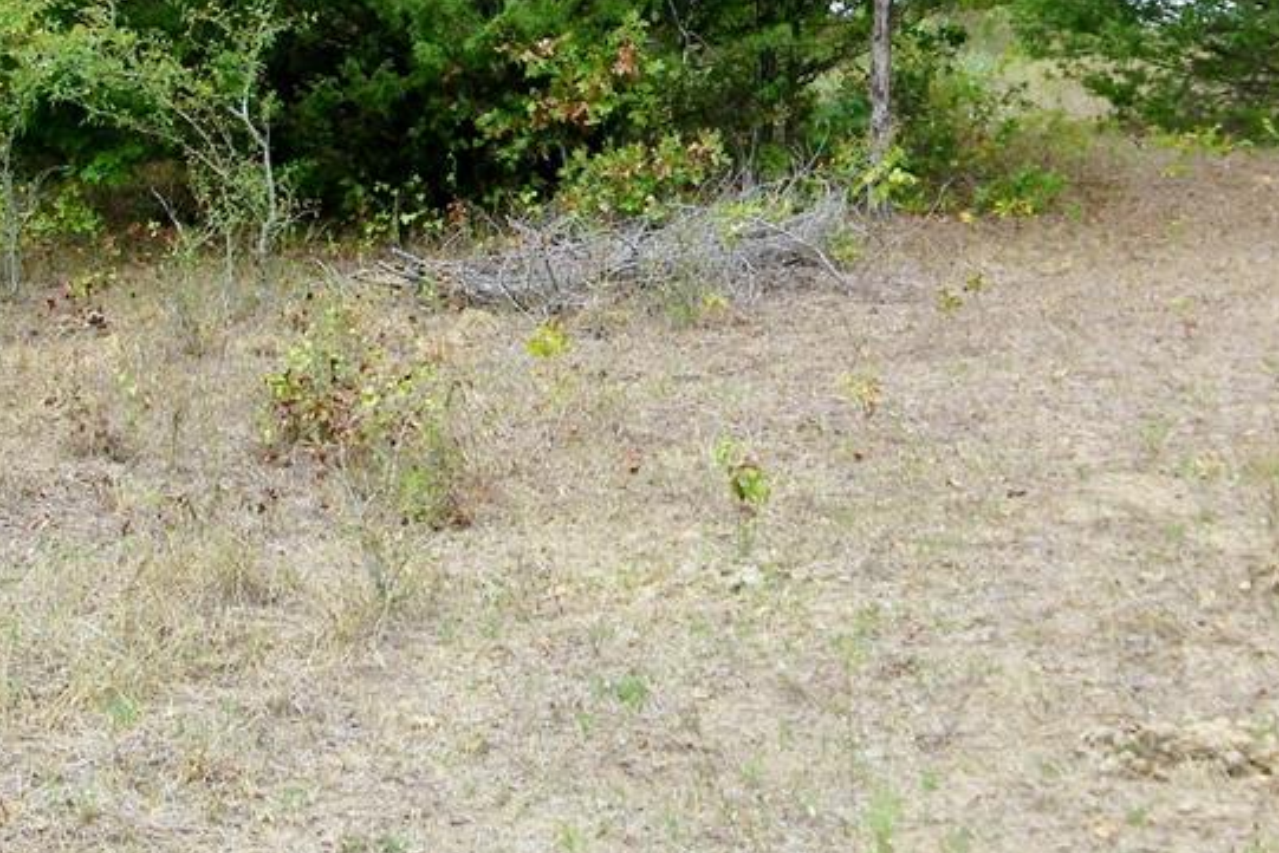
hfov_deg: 31.6
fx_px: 2239
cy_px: 260
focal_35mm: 63
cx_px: 853
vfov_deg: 21.5
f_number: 3.6
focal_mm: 5.8
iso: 80
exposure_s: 1/100
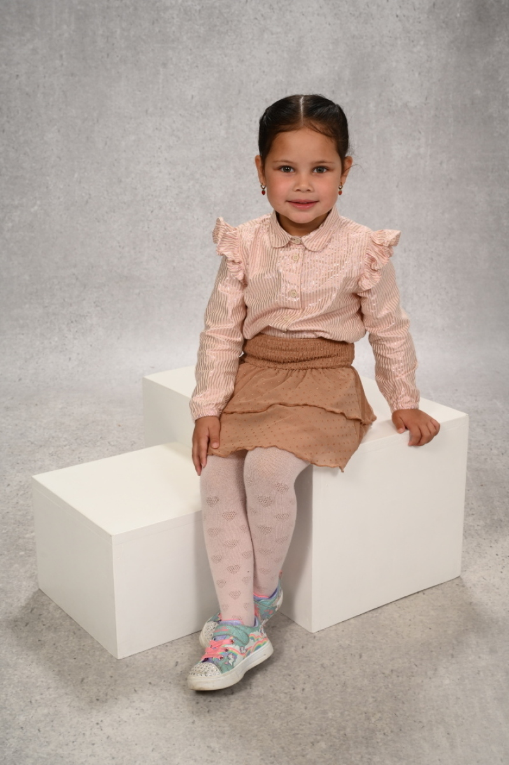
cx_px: 254
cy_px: 382
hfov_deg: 28.0
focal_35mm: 48
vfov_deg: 41.1
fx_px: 1019
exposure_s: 1/125
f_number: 10
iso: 400
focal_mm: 48
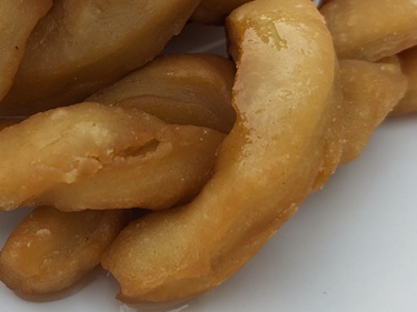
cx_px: 120
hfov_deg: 35.0
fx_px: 650
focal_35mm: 54
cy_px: 92
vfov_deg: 26.8
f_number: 1.73
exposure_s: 1/559
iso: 60
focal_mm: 4.38
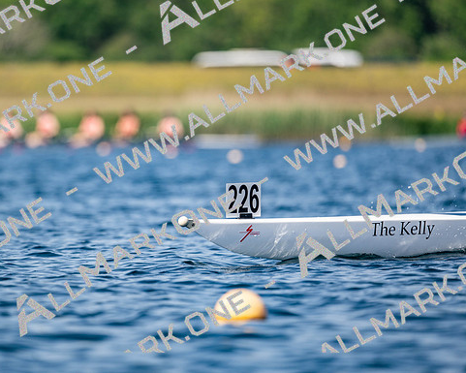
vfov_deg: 3.4
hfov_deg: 4.3
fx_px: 6249
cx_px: 213
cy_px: 186
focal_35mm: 453
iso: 180
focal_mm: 400
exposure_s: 1/2500
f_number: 4.5
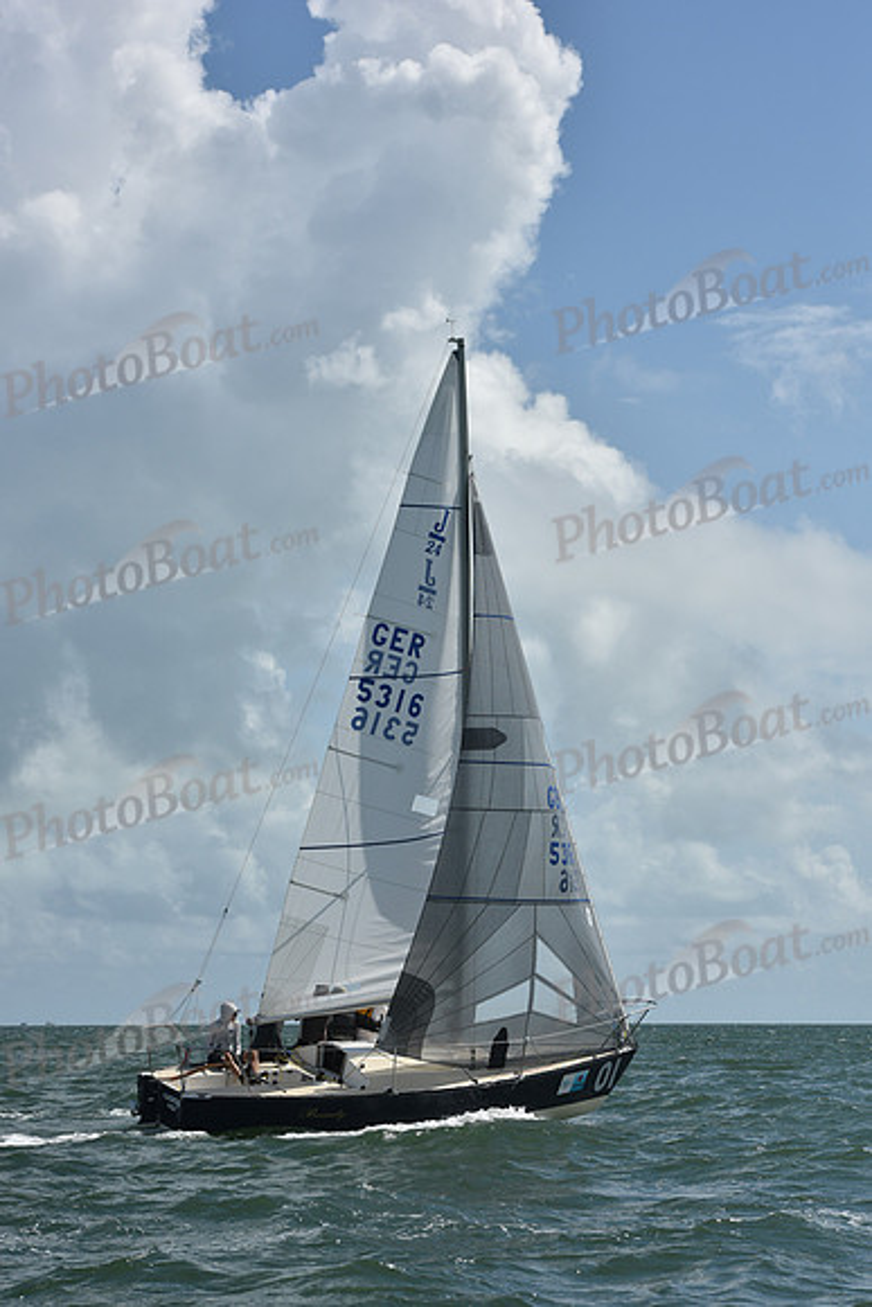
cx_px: 436
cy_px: 654
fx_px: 3340
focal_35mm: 92
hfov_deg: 14.9
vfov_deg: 22.1
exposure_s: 1/1600
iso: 250
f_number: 10
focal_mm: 92
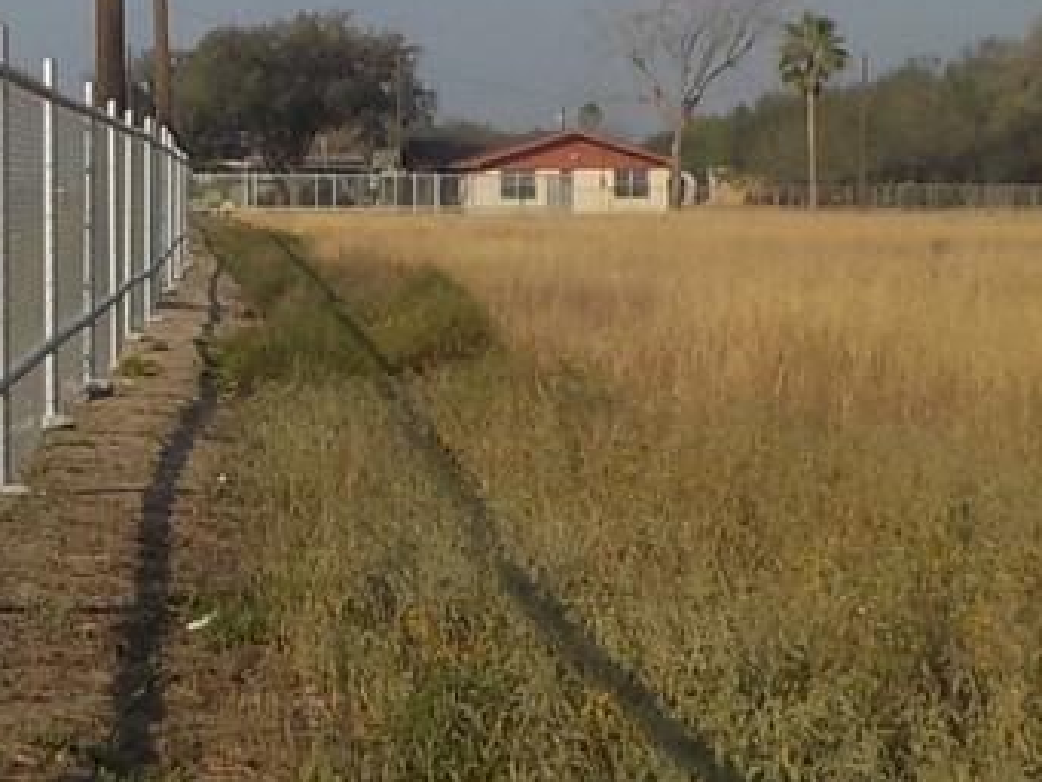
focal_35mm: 90
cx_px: 144
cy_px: 351
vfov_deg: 16.4
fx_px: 2710
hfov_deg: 21.4
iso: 125
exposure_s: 1/2000
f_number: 3.3
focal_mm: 4.1
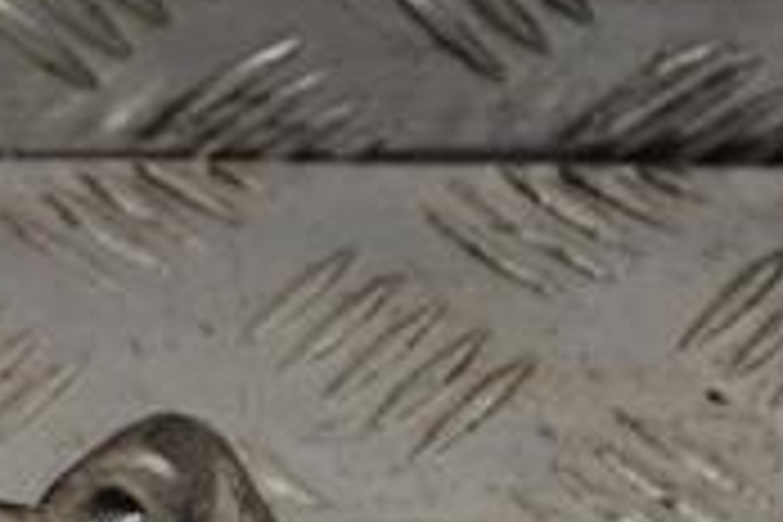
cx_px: -540
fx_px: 4045
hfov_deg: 10.5
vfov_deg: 7.3
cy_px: 688
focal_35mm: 186
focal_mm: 36
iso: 100
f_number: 5
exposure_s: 1/30
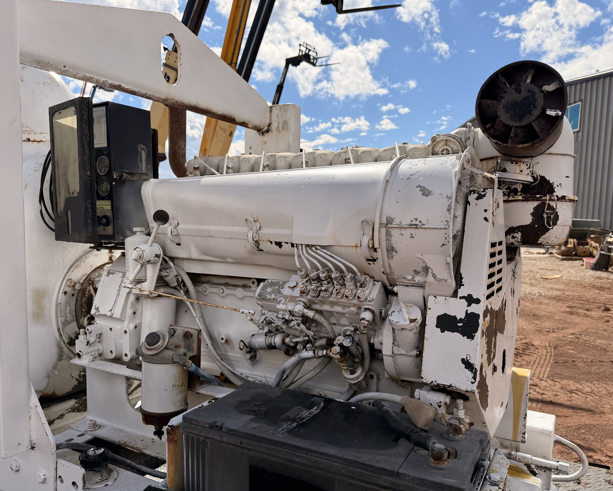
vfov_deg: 53.1
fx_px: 490
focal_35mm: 27
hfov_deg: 64.1
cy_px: 264
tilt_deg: -7.4
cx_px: 303
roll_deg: -0.9
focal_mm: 6.76
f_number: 1.78
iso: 80
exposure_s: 1/7353
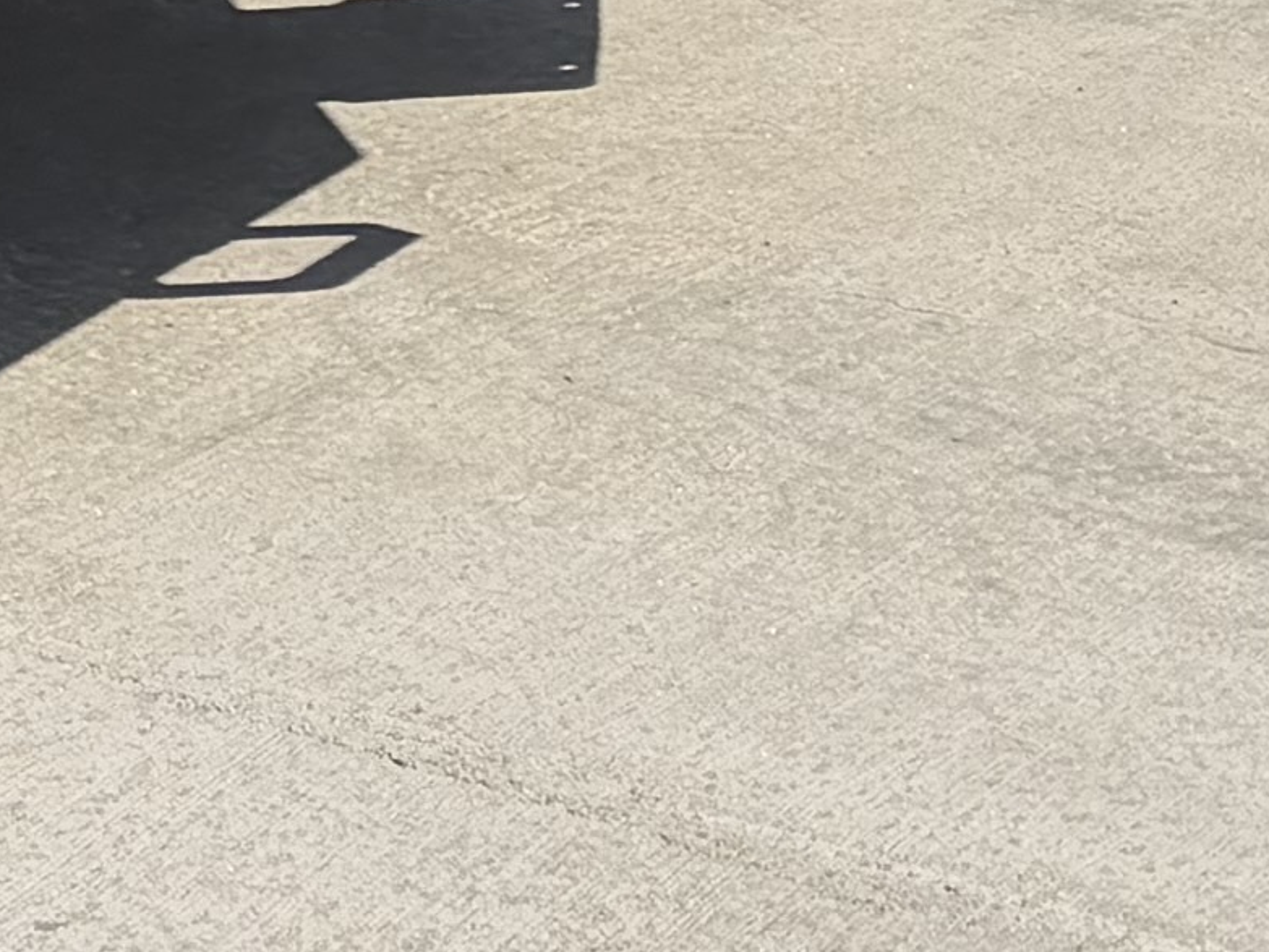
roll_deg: +0.3
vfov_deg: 7.0
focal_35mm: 175
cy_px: -2510
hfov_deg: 10.2
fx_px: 6418
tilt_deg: +5.8
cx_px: -1509
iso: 80
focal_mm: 6.76
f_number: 1.78
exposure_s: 1/2703
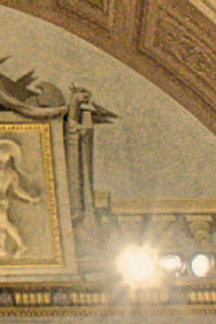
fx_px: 1609
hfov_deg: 7.4
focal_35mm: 179
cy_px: 16
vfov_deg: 11.4
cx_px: -234
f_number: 4
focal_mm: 18
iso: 1600
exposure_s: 1/320
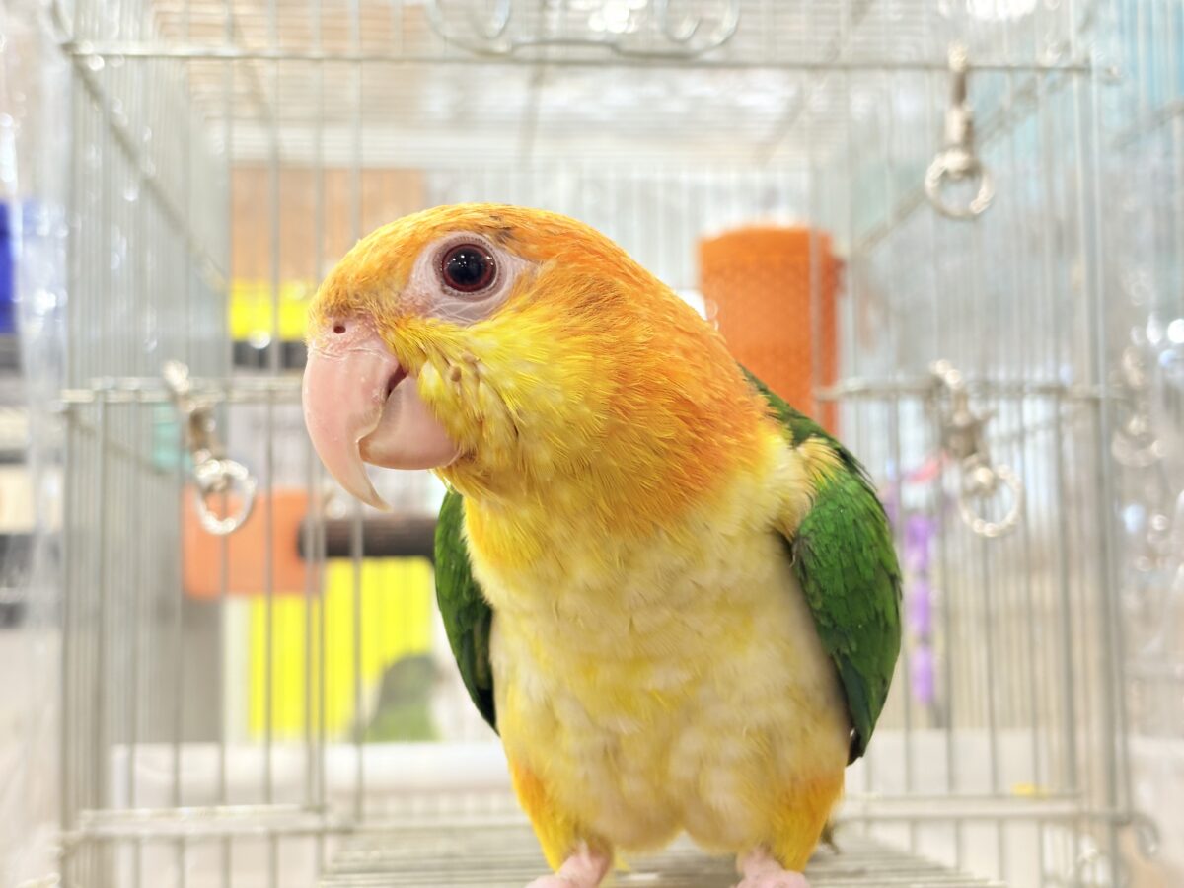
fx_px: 1779
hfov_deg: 36.8
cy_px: 444
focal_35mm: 52
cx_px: 592
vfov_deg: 28.0
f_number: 1.6
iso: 80
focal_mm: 5.96
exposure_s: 1/50
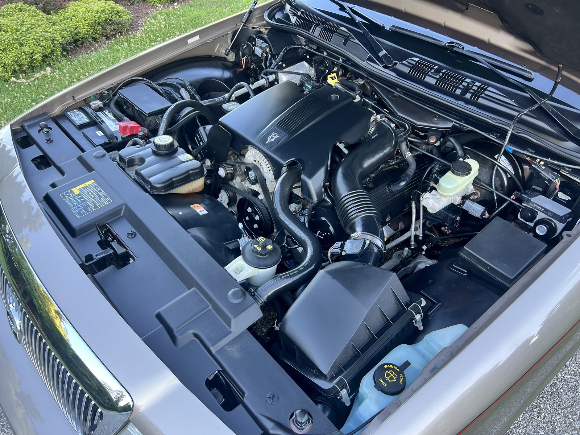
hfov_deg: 67.3
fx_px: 436
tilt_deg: -42.1
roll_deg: -0.9
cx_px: 290
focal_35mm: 26
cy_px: 218
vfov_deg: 53.1
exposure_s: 1/121
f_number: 1.5
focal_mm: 5.7
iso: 80
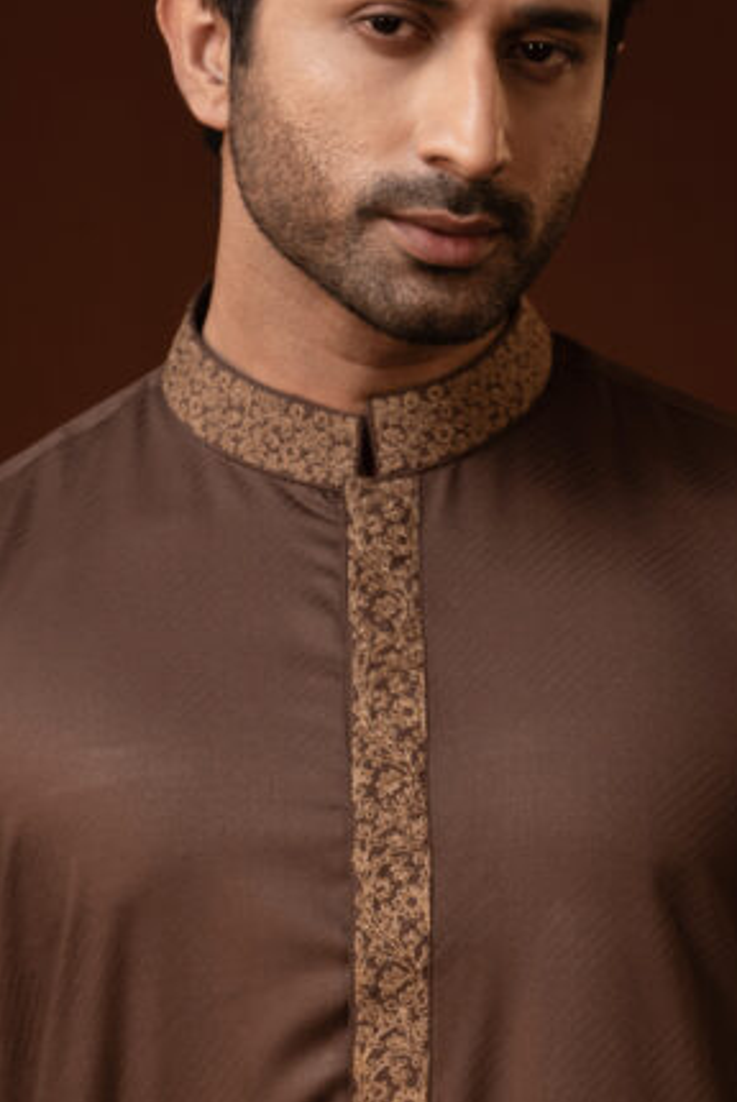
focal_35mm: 465
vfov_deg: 4.4
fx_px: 14255
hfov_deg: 3.0
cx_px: 376
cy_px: 1005
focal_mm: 176
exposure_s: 1/60
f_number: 5
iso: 250
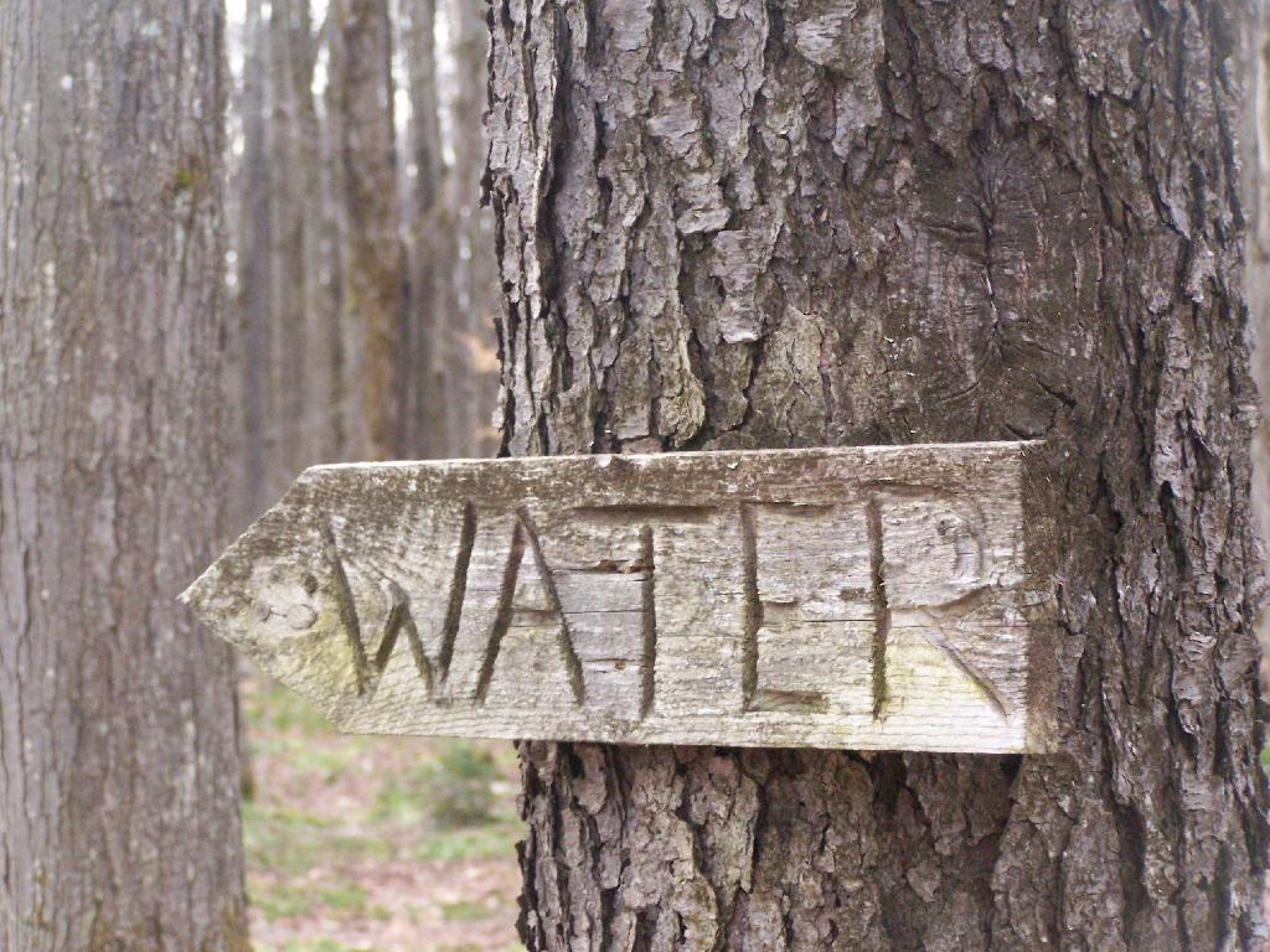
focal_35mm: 117
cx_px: 635
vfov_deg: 12.7
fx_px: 4293
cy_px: 476
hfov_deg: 16.8
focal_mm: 19.4
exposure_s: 1/320
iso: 400
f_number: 3.2
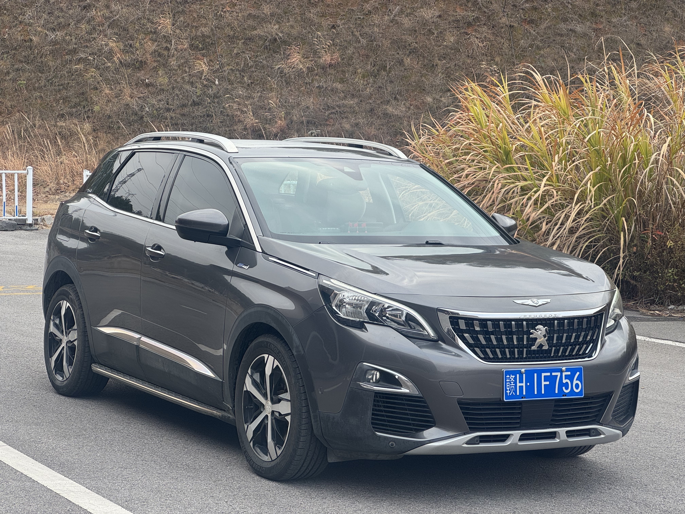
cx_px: 342
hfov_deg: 25.3
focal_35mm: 77
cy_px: 257
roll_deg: -1.5
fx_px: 1524
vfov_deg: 19.1
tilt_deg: -3.6
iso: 25
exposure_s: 1/136
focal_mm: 9
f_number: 2.8
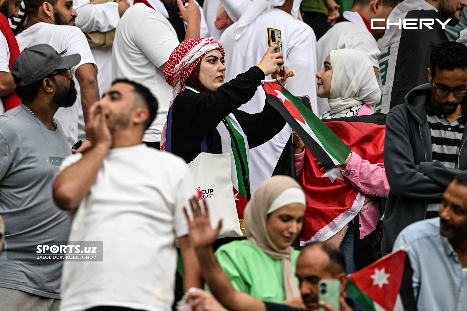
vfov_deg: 3.4
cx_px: 234
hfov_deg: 5.2
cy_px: 156
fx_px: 5188
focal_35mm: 400
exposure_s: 1/1000
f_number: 2.8
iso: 800
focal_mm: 400
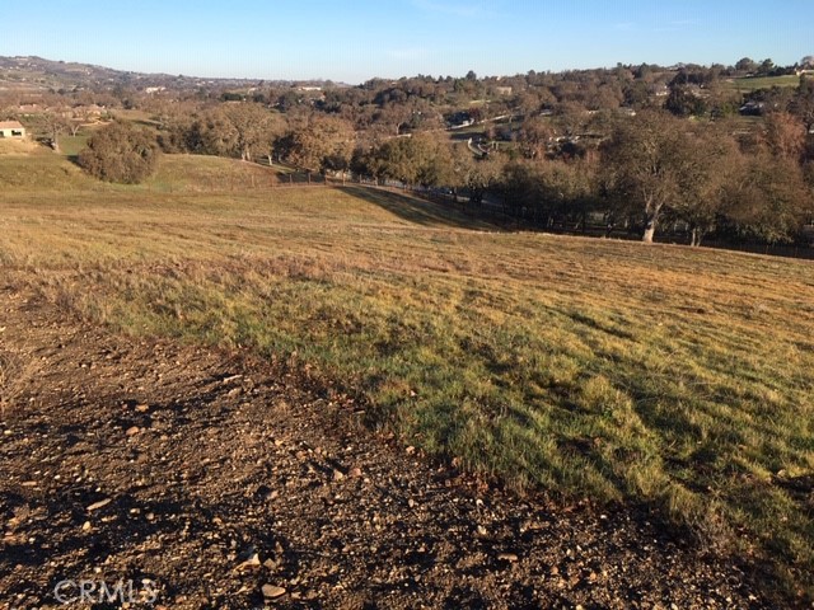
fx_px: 682
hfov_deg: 61.7
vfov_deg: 48.2
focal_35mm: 29
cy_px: 305
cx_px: 407
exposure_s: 1/938
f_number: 2.2
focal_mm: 4.15
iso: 25
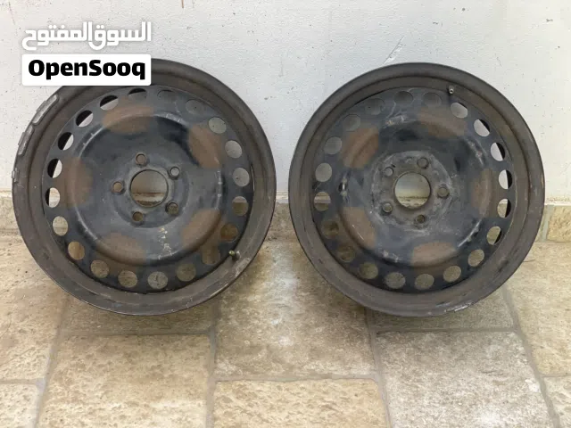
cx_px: 286
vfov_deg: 28.0
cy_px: 214
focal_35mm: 52
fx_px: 858
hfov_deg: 36.8
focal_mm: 6
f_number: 2
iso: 125
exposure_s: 1/122
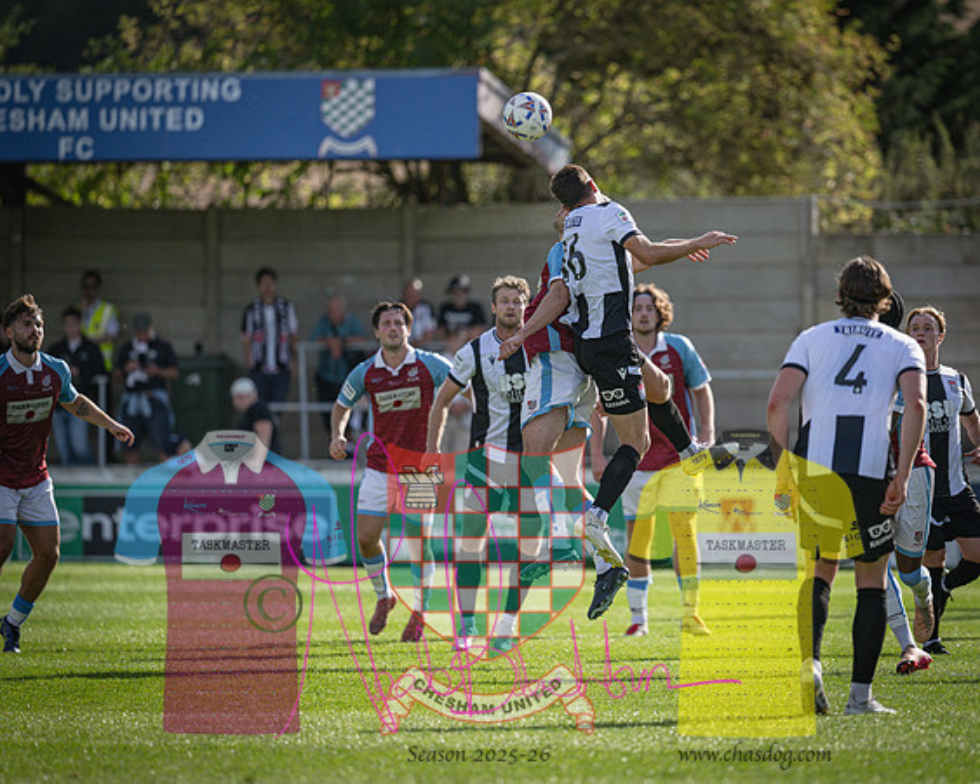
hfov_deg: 4.3
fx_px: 13061
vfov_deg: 3.4
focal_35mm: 450
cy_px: 392
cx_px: 490
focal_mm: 400
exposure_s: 1/2000
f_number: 4.5
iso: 320
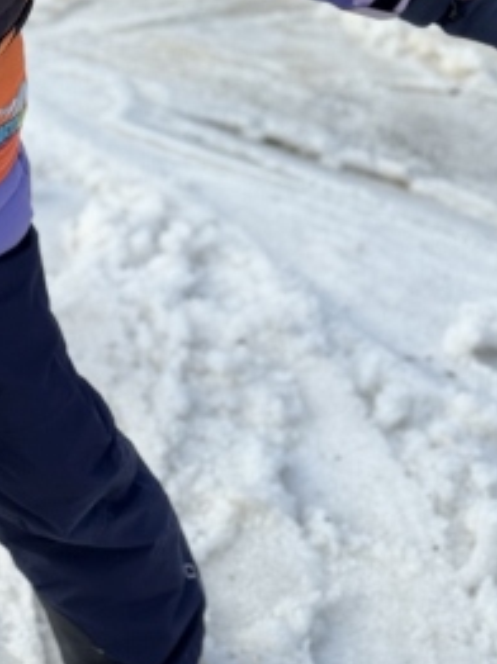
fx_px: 2109
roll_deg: +0.5
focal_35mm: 110
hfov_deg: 13.2
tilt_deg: -13.7
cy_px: -43
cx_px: -15
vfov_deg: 17.4
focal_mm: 6.86
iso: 64
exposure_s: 1/1287
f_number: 1.78
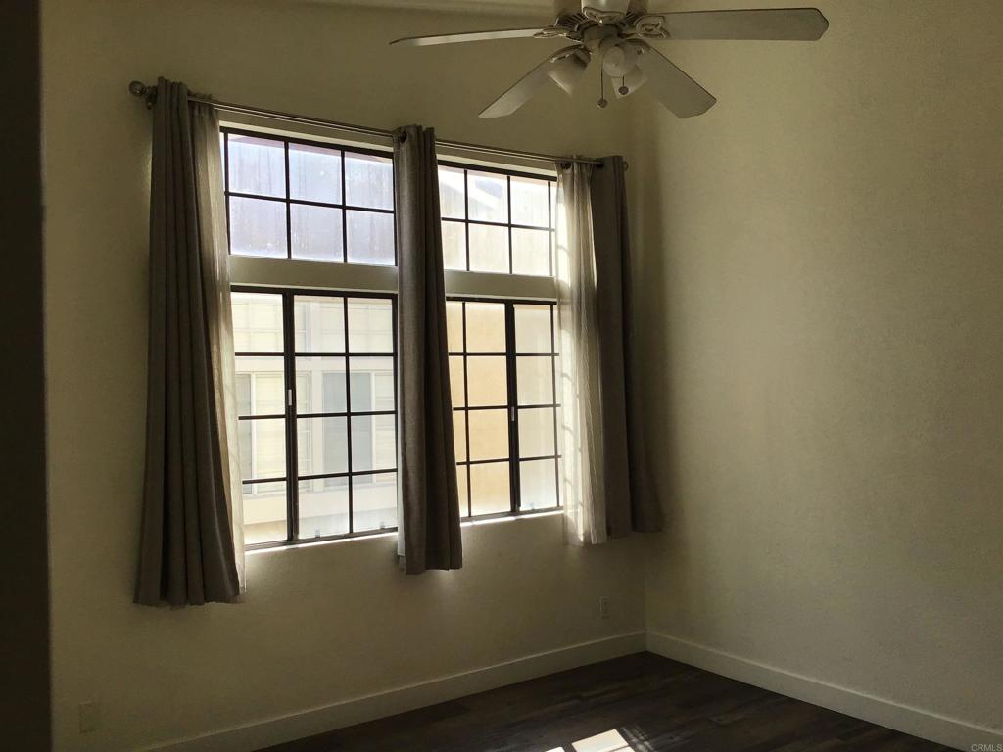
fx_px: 898
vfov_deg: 45.4
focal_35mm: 31
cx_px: 502
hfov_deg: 58.4
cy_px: 376
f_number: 2.4
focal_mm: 3.3
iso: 25
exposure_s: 1/359
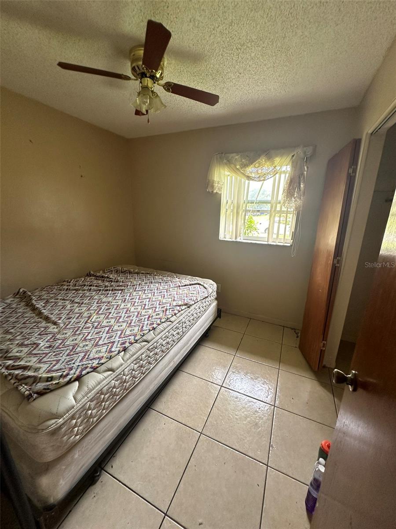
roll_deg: -2.8
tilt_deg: -14.8
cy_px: 264
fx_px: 214
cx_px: 198
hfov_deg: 85.7
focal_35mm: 14
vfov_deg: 102.1
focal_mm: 2.22
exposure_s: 1/99
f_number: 2.2
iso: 160
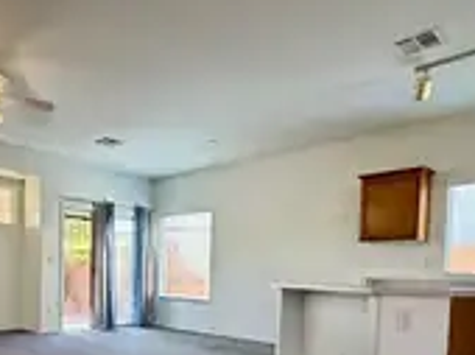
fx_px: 452
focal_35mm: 33
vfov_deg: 40.6
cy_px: 296
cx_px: 137
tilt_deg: -2.8
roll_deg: -1.1
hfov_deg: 53.6
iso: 250
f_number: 2.2
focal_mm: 2.22
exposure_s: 1/60
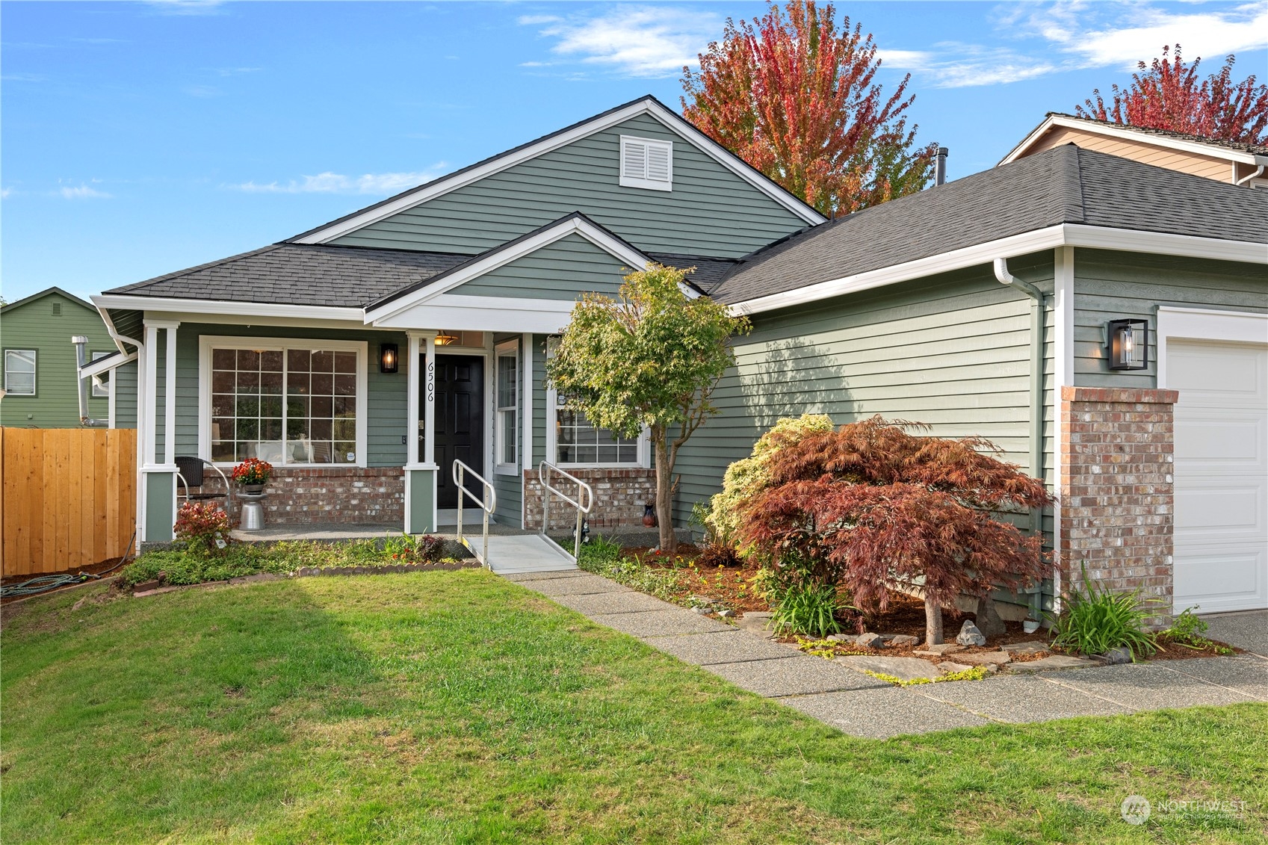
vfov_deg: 42.3
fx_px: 1092
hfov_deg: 60.3
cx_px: 634
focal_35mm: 31
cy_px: 422
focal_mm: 31
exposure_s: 1/200
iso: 1250
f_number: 7.1
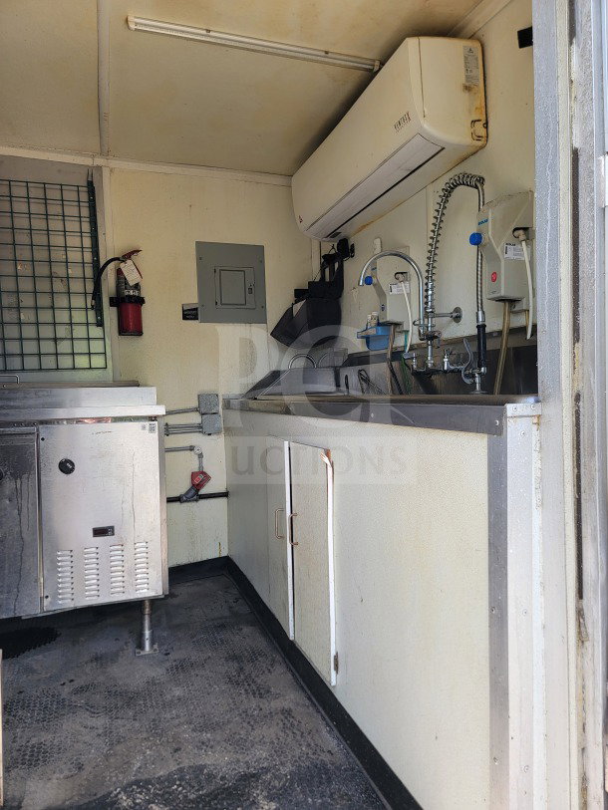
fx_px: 562
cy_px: 405
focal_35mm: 24
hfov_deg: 56.8
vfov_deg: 71.6
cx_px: 304
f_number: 1.8
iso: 16
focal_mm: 6.7
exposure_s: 1/127
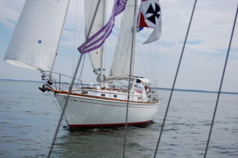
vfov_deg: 23.7
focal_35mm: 57
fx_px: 376
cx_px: 119
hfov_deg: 35.1
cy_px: 79
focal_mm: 38
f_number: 5.6
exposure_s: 1/1600
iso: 200
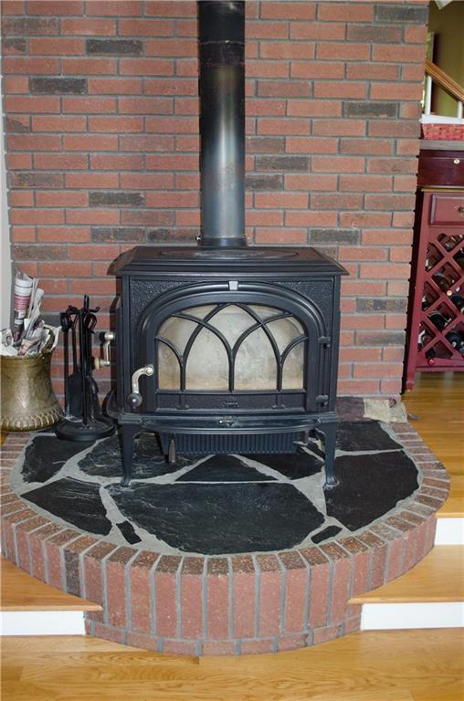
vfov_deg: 49.7
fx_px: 758
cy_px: 350
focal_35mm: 39
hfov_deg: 34.0
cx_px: 232
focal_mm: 26
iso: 800
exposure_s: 1/60
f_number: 4.2
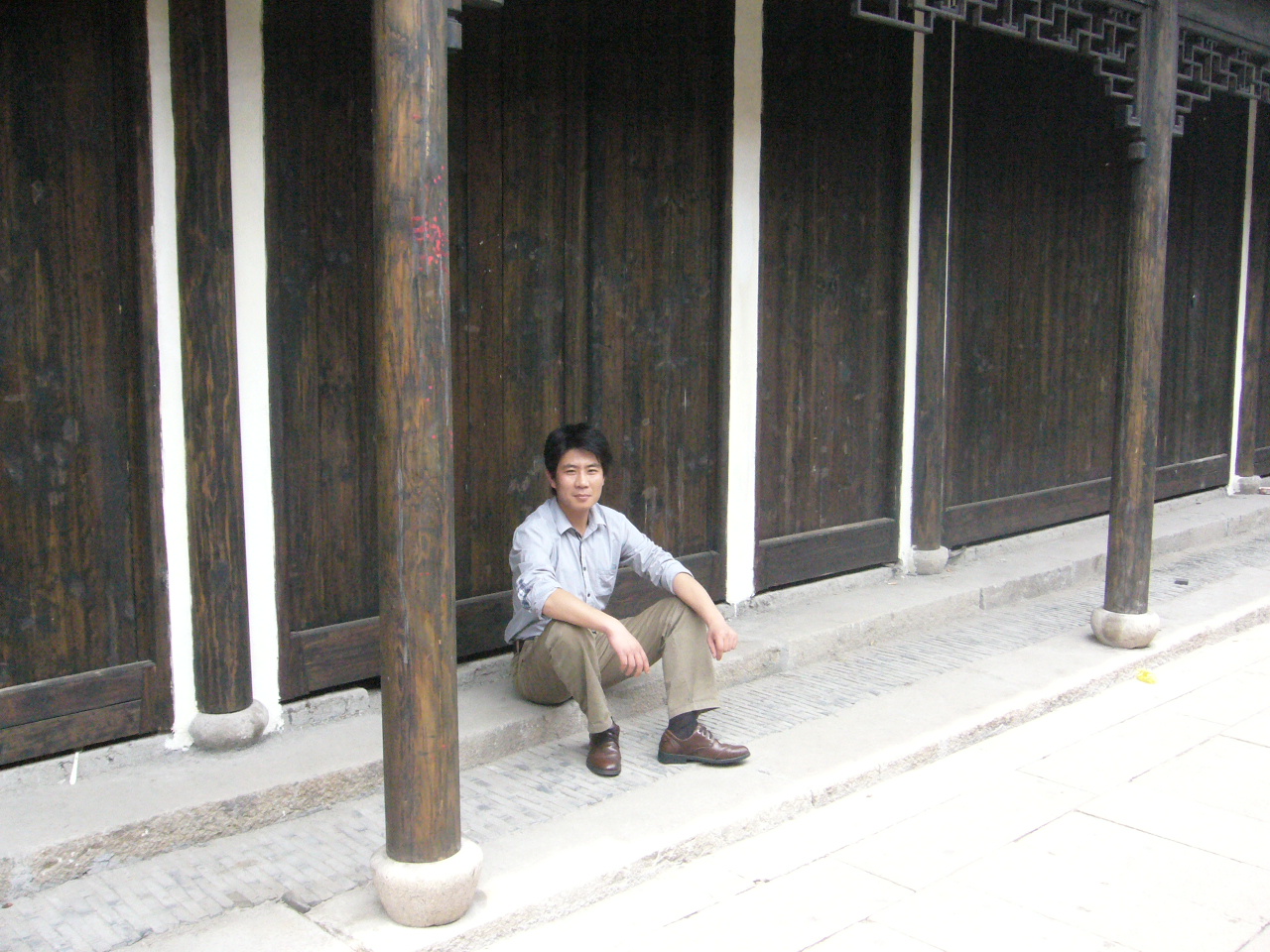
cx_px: 635
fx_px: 1284
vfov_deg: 40.7
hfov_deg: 52.6
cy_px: 476
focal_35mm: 35
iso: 400
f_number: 5.6
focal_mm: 5.8
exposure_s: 1/250
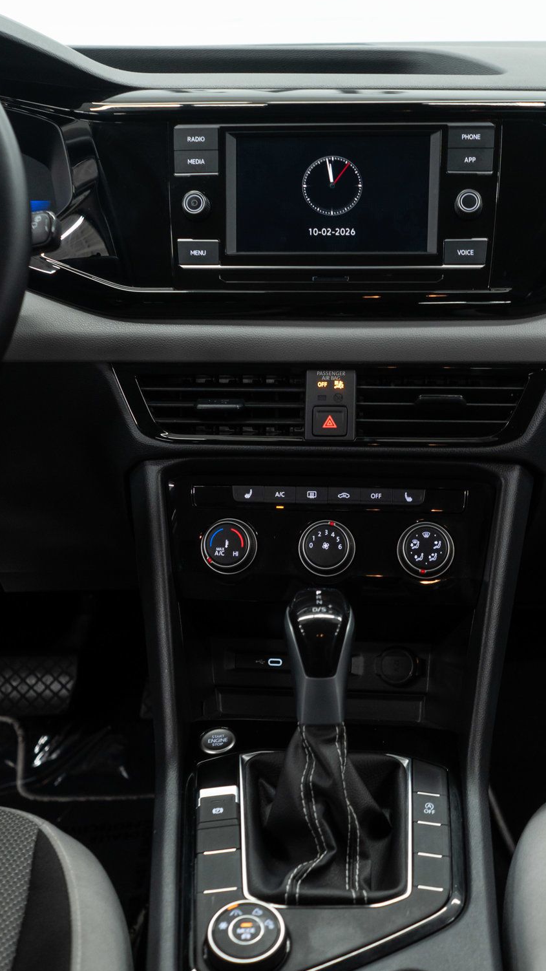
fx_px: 1158
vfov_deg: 45.5
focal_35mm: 45
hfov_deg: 26.5
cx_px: 326
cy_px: 487
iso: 800
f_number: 3.2
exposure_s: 1/50
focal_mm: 28
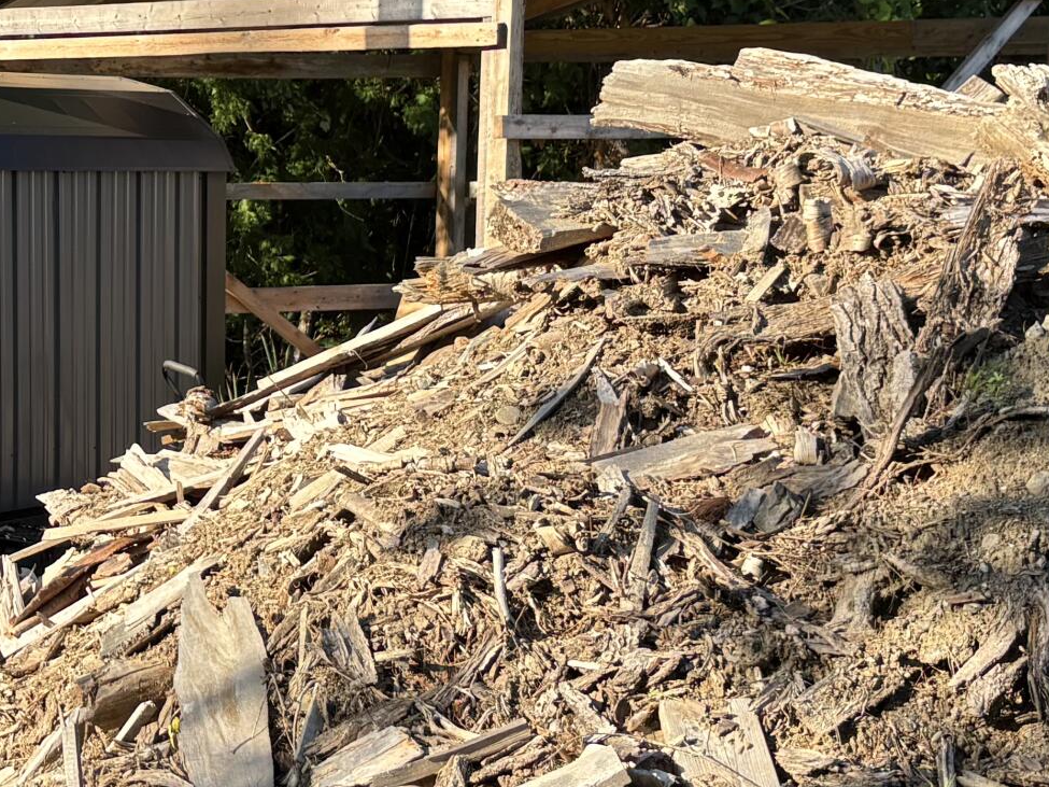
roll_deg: -0.3
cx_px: -132
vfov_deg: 18.4
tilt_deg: -2.4
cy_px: 241
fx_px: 2424
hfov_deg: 22.9
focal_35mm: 80
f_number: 1.6
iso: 50
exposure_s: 1/687
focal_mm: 5.96
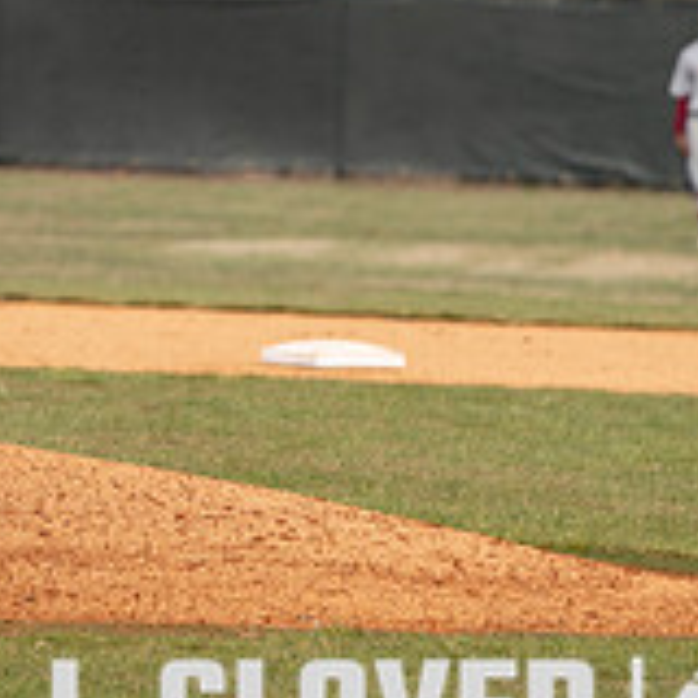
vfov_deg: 2.6
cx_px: -397
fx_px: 15148
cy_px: -107
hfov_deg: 2.6
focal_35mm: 664
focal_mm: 163
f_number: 4
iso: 160
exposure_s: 1/640
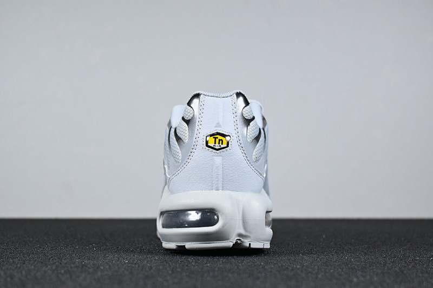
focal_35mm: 56
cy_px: 144
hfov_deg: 35.9
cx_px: 216
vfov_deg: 24.4
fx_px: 667
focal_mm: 37
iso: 640
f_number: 5.3
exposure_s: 1/125
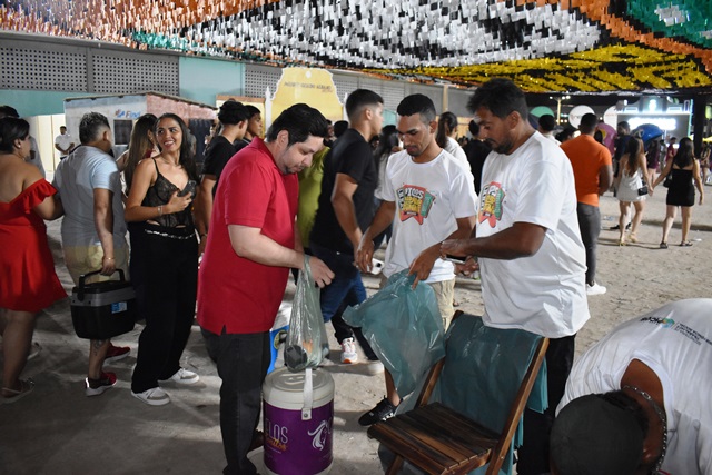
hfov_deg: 67.4
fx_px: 534
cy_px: 238
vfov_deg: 48.0
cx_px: 356
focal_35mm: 27
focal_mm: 18
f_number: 3.5
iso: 2500
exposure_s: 1/60
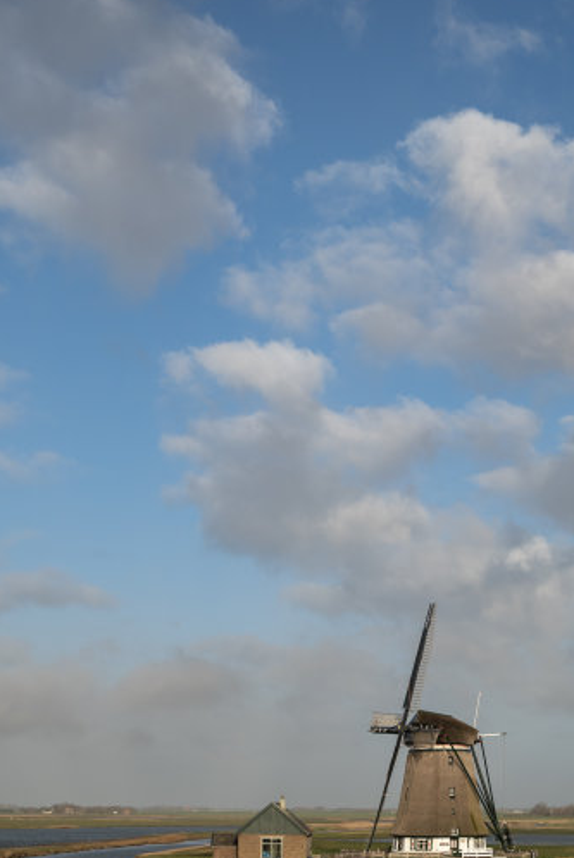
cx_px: 321
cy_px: 515
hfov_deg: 23.0
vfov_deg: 33.8
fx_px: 1408
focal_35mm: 59
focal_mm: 48
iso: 250
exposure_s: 1/1250
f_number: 5.6
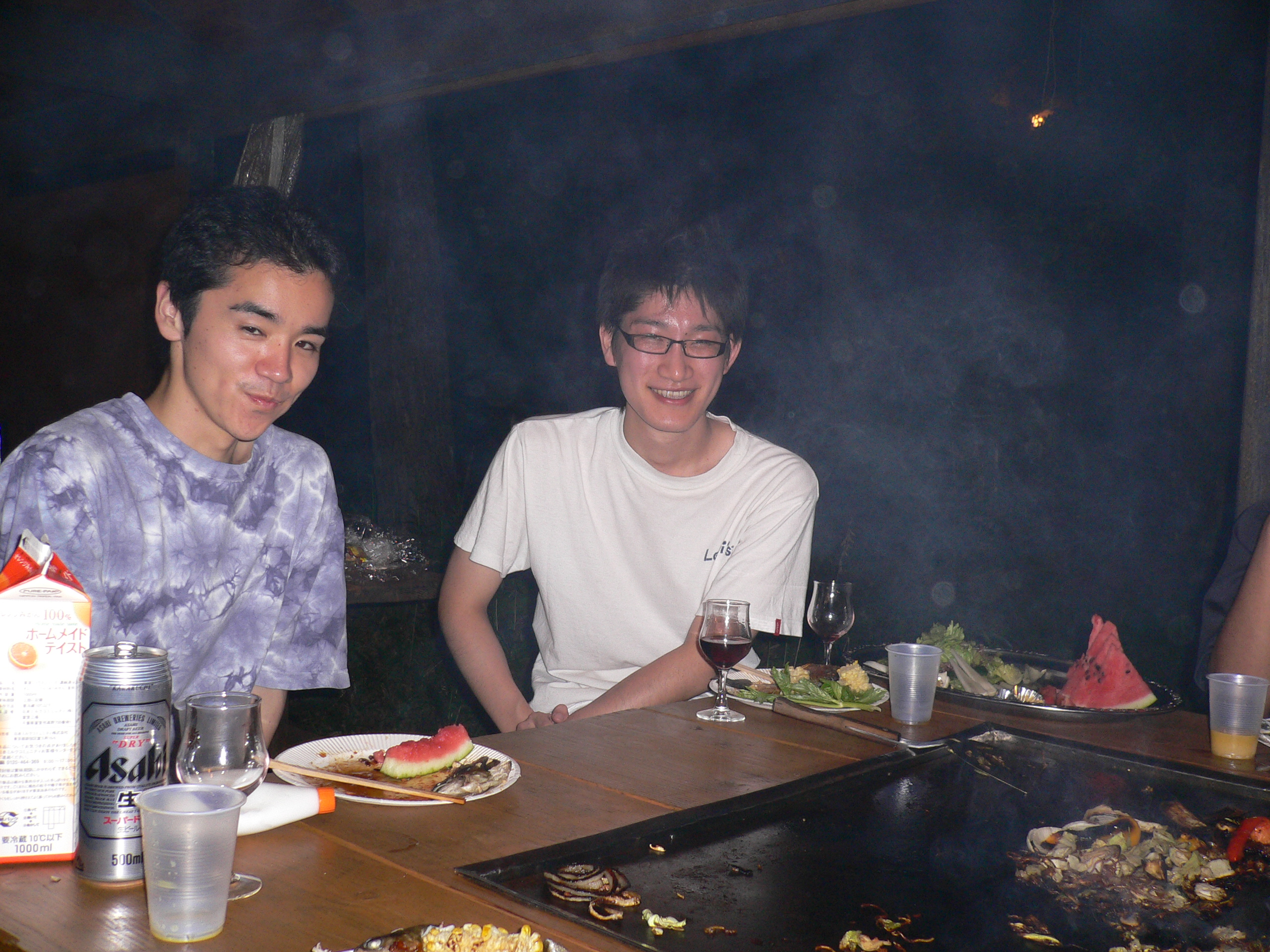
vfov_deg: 40.7
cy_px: 476
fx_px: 1284
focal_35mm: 35
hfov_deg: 52.6
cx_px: 635
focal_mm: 5.8
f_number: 2.8
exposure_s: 1/60
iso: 150
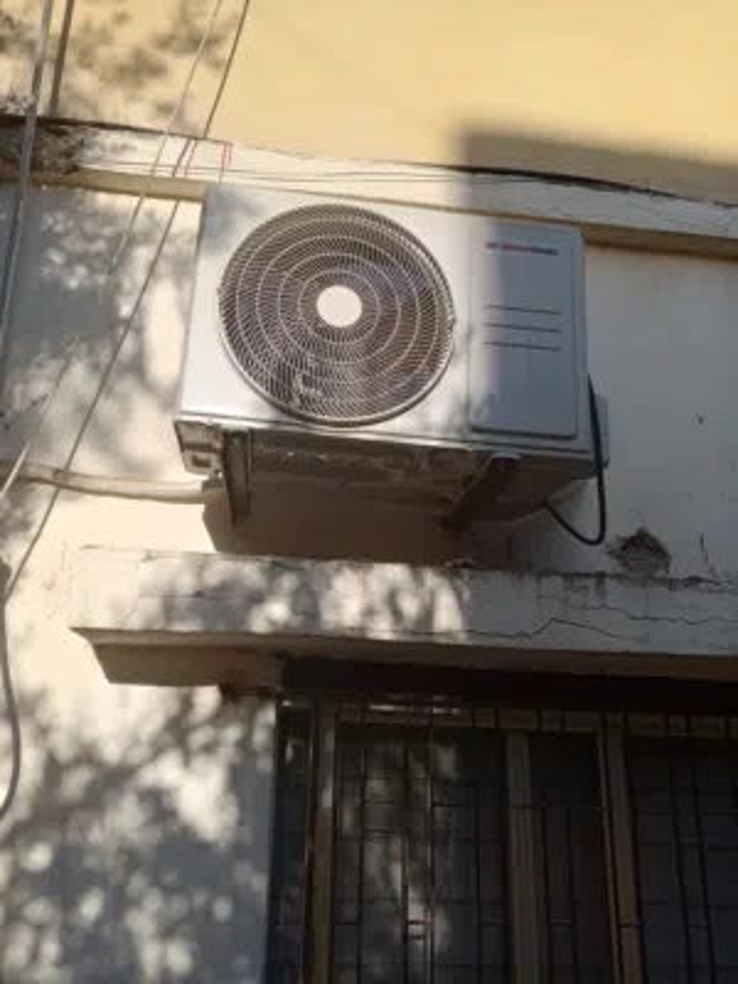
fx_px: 768
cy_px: 492
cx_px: 369
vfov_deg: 65.3
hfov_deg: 51.4
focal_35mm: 27
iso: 103
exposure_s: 1/630
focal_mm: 4.19
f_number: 1.6
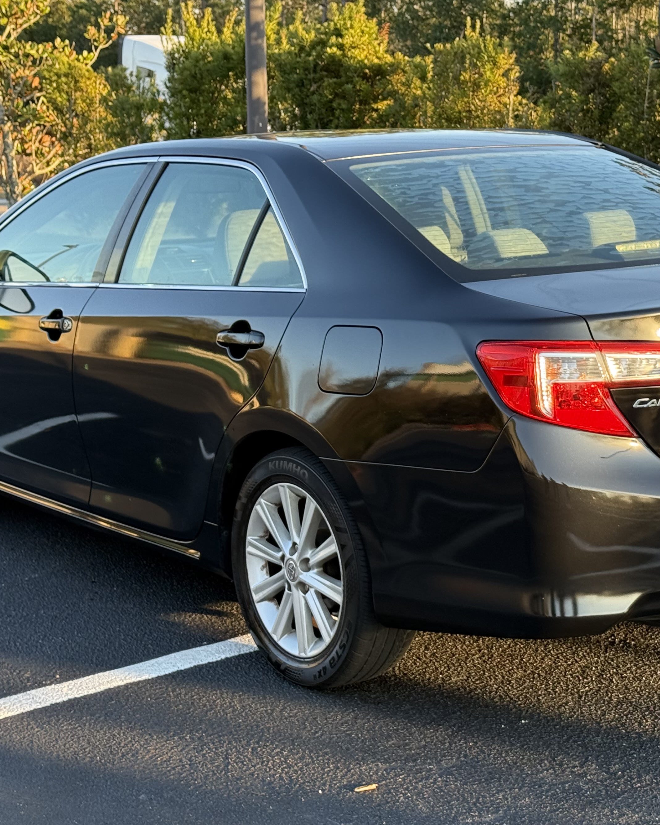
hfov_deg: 21.5
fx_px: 1733
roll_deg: +1.9
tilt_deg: -8.6
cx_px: 391
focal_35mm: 71
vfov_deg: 26.8
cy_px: 406
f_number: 1.78
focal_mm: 6.76
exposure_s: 1/390
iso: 64
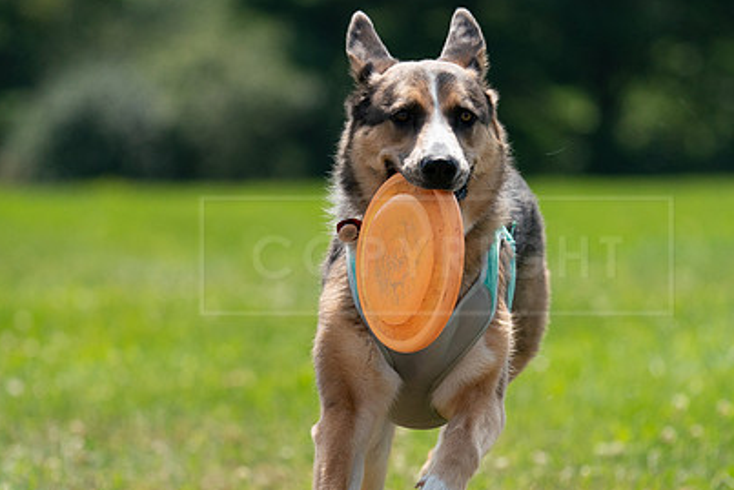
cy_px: 287
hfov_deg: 4.5
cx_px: 379
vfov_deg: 3.0
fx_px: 9423
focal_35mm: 462
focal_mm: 315
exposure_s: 1/4000
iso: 1250
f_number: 6.3
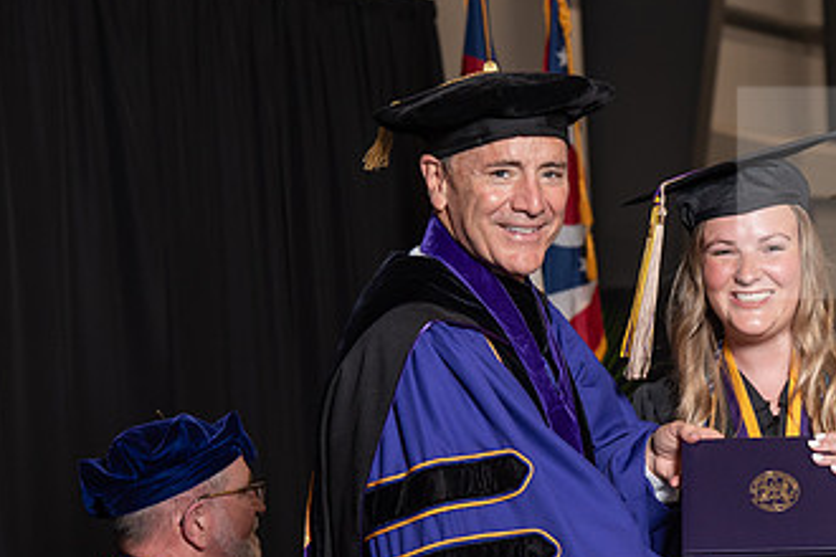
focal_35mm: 137
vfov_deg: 10.0
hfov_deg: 14.9
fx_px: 3181
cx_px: 661
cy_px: 394
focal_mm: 78
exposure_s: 1/200
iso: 1000
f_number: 5
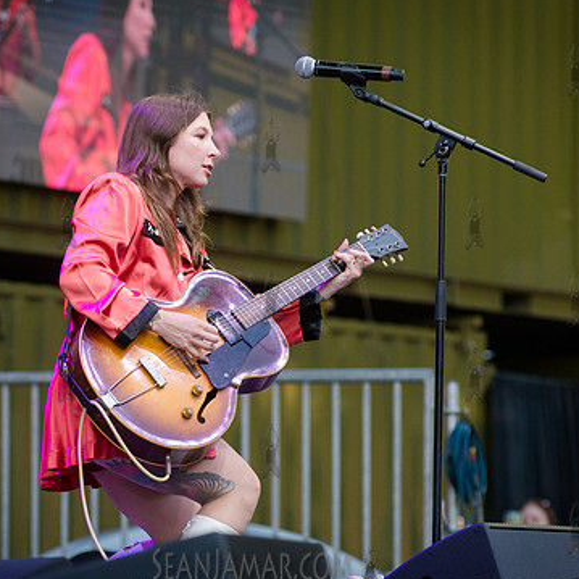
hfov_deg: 6.3
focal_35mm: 276
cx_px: 186
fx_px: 5223
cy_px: 332
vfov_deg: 6.3
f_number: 4.5
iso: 2000
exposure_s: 1/1000
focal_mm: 170
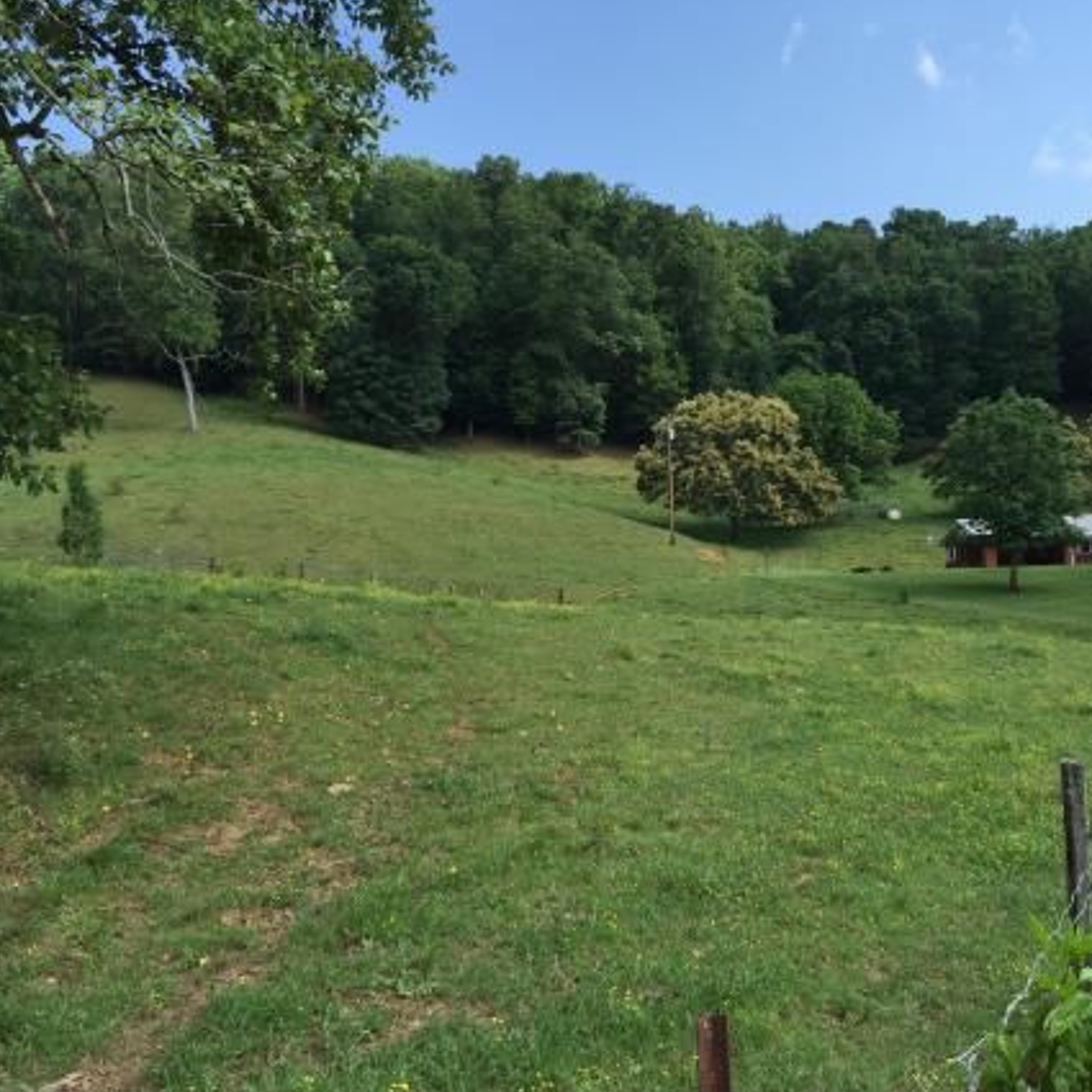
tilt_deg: +6.2
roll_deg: +1.2
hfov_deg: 46.7
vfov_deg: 47.2
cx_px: 704
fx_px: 1249
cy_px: 542
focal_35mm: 35
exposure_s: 1/1068
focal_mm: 4.15
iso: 32
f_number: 2.2
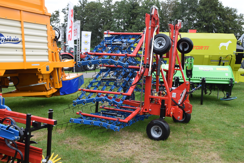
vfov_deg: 30.8
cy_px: 82
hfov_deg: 45.0
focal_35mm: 44
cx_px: 122
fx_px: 295
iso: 200
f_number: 7.1
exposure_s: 1/200
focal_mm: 29
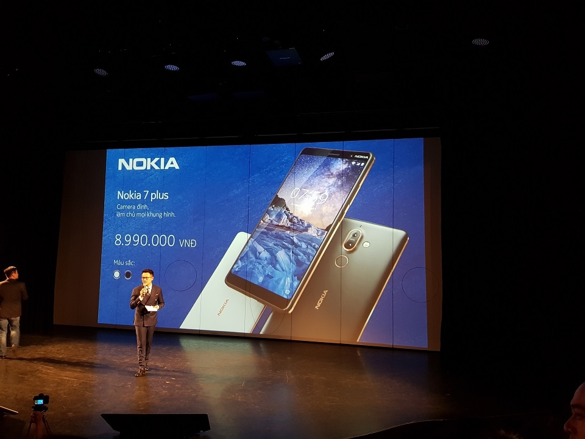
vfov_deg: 53.1
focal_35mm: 26
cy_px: 220
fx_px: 439
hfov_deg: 67.3
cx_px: 292
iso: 200
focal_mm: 4.3
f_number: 1.7
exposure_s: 1/15
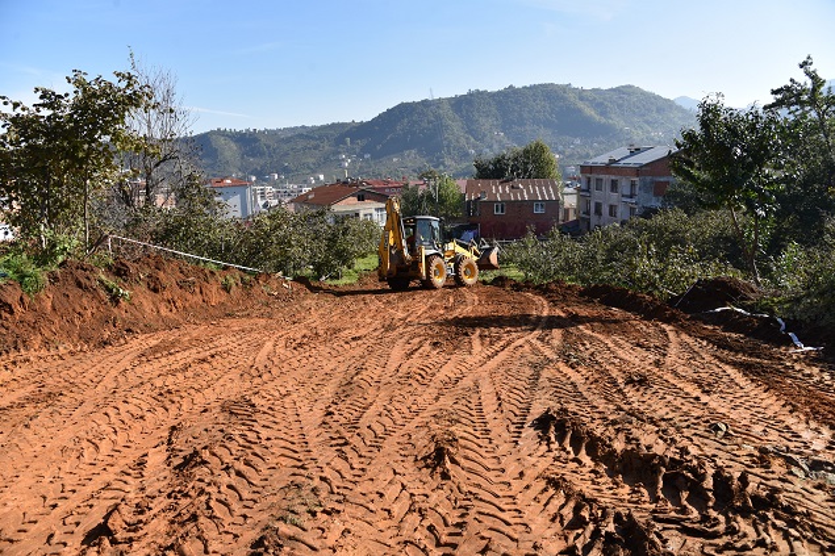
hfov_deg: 73.8
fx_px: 556
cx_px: 418
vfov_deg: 53.1
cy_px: 278
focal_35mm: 24
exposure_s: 1/200
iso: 100
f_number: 7.1
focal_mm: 24
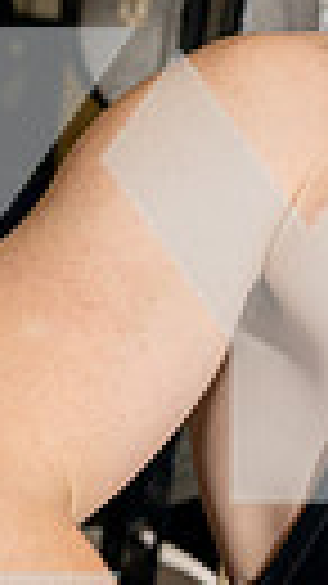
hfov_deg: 6.1
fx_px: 3050
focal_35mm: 197
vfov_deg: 10.9
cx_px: 494
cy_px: 268
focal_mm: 42
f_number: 5
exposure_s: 1/250
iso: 500
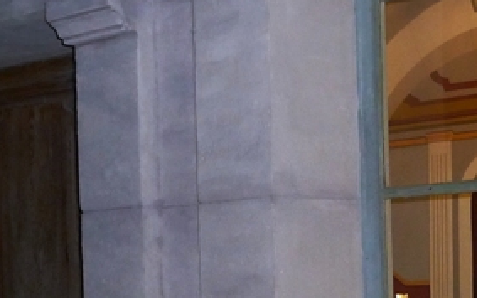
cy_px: 342
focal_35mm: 103
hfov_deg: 19.6
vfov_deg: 12.5
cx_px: 474
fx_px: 1339
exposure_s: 1/30
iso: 200
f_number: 3.5
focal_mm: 5.3
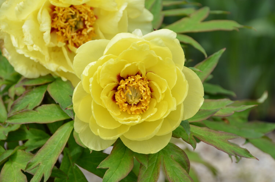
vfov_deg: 10.1
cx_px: 138
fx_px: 1029
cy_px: 91
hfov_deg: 15.2
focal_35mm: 135
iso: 160
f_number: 8
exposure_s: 1/250
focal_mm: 90
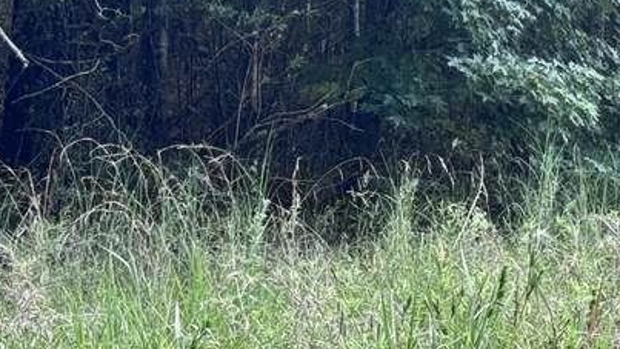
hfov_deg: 12.4
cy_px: -118
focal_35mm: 166
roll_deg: -0.1
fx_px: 2730
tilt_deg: +2.1
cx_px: 891
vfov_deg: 7.2
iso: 64
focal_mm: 6.76
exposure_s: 1/392
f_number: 1.78
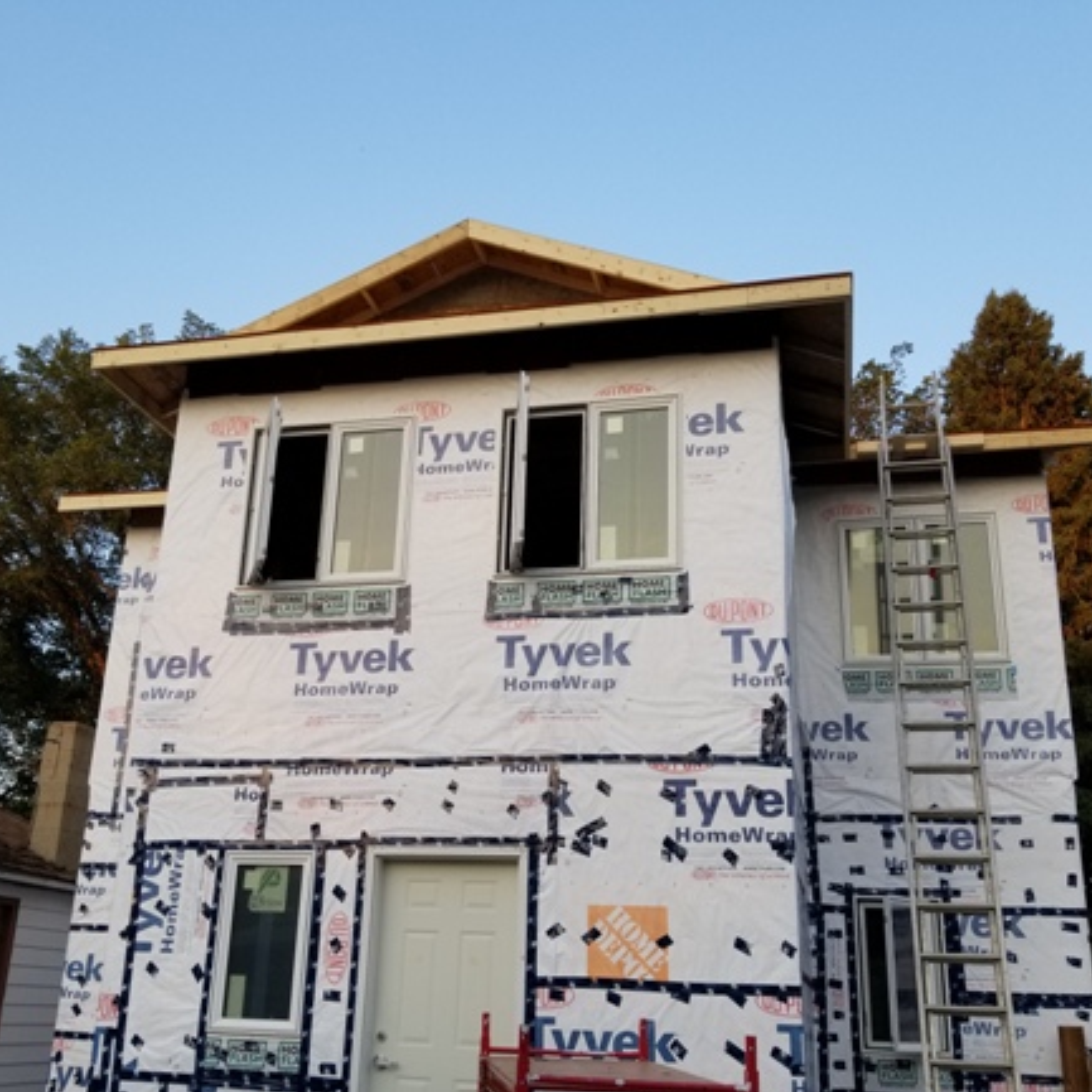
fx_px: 1213
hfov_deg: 48.4
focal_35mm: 34
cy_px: 603
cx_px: 512
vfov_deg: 48.4
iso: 50
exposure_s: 1/407
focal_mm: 4.25
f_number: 1.7
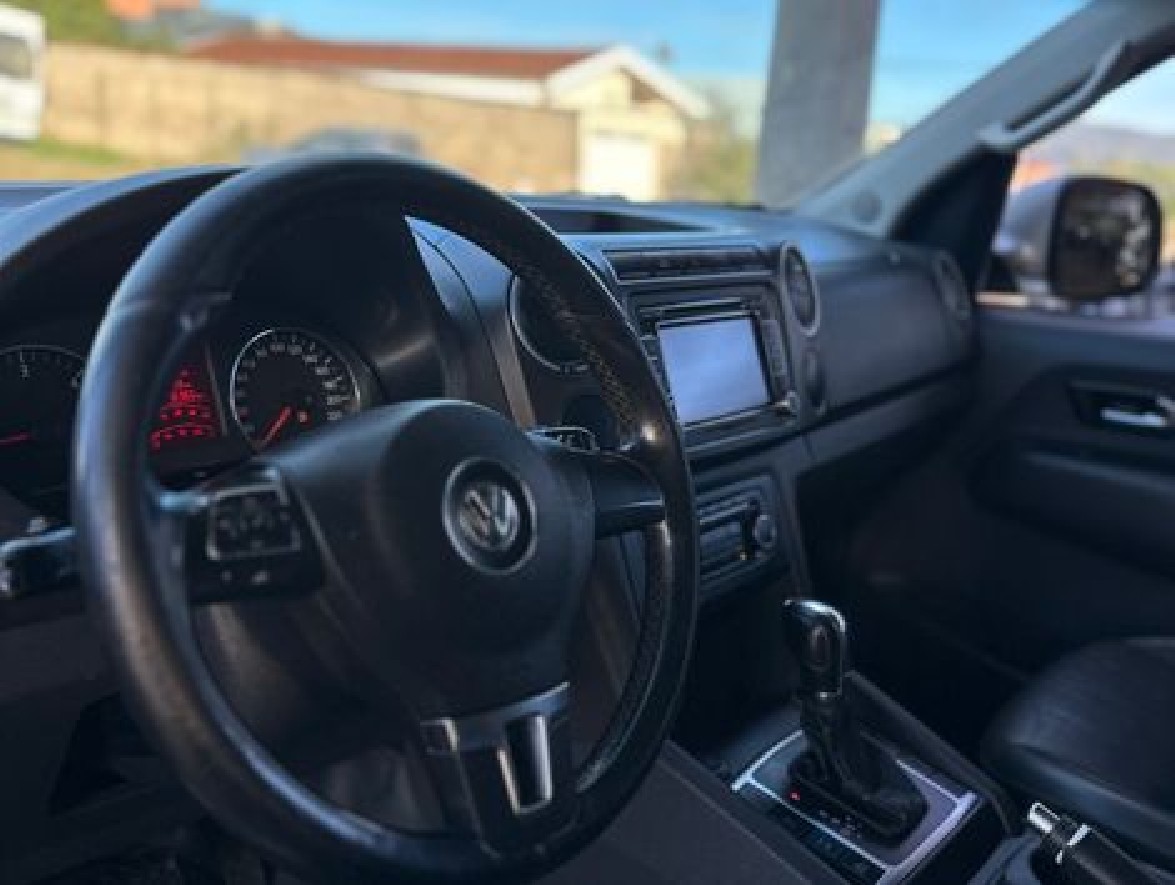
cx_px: 588
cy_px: 442
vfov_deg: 56.9
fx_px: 816
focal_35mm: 24
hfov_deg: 71.5
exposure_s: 1/676
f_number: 1.78
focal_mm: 6.86
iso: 80
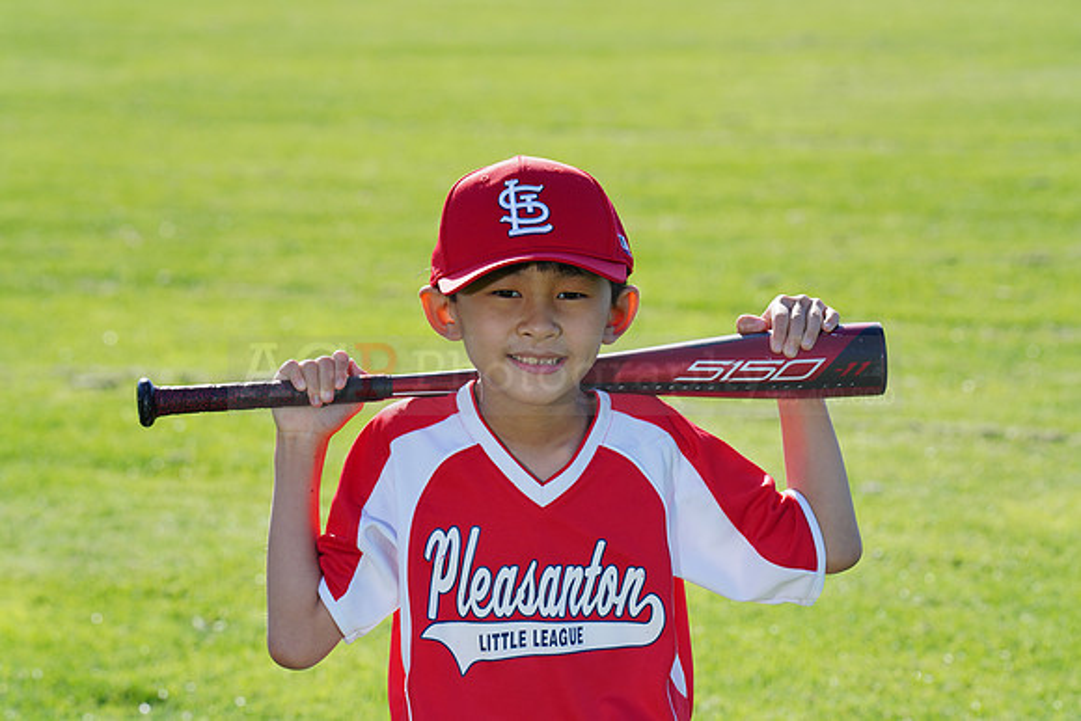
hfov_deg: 11.3
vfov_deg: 7.5
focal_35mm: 182
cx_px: 540
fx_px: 5466
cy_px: 360
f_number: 10
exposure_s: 1/200
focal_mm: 182
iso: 200
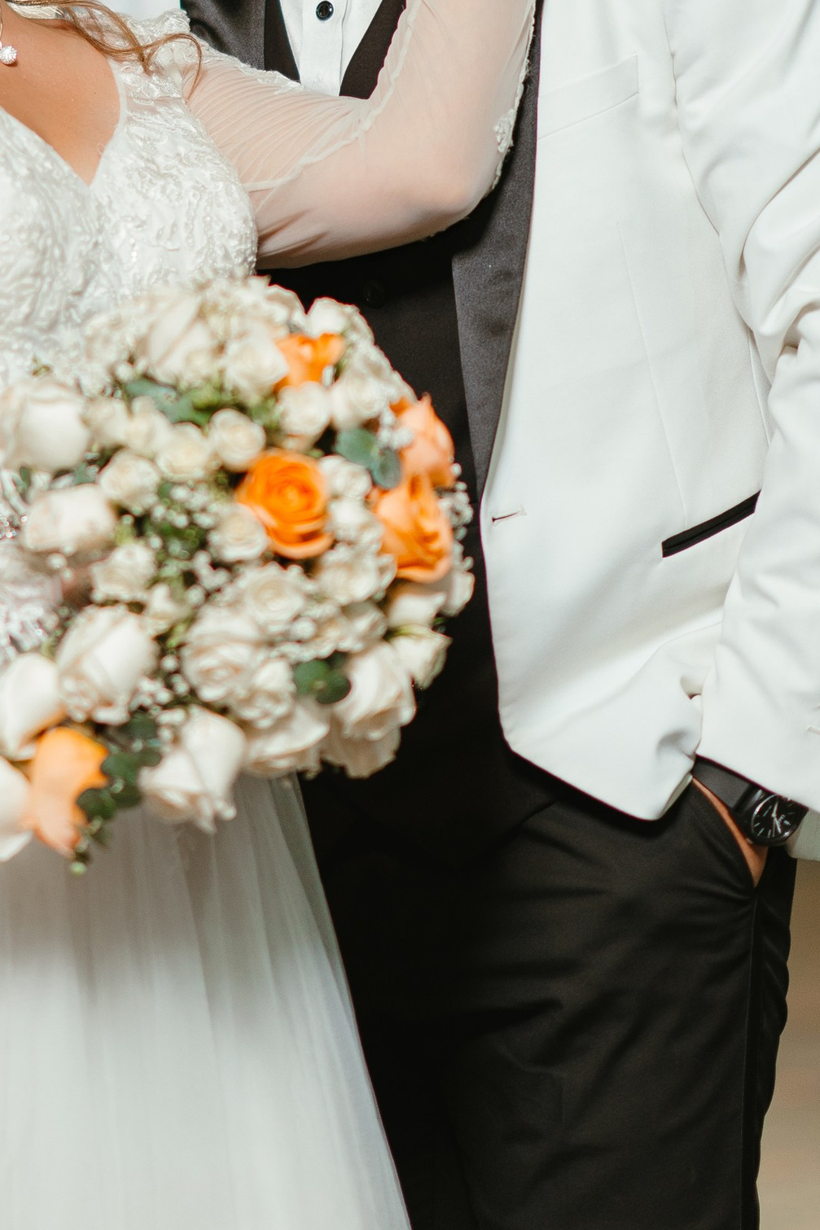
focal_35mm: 216
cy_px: 90
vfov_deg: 9.5
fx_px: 7381
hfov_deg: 6.3
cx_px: 105
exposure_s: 1/125
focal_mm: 85
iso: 400
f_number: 1.4
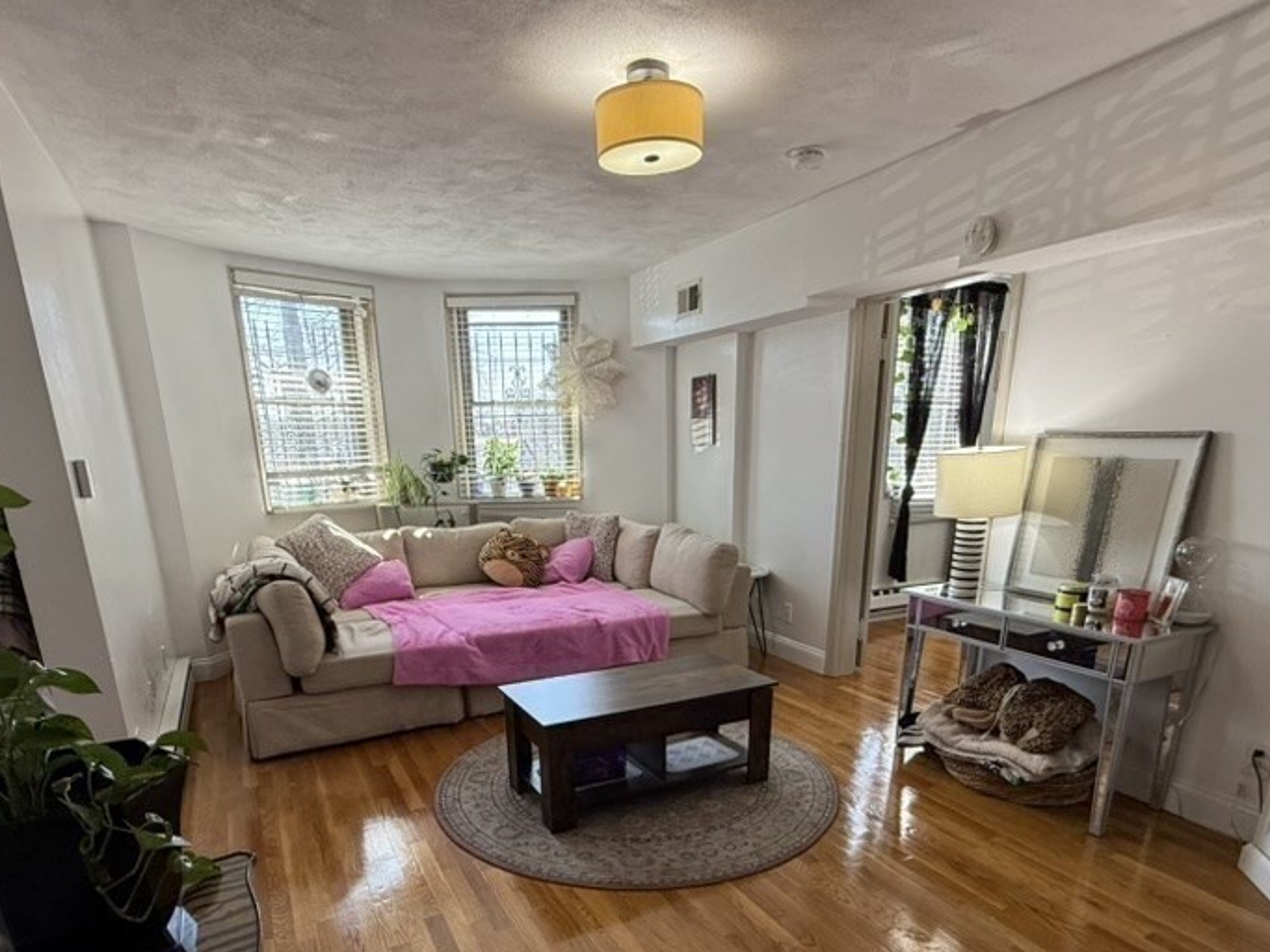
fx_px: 770
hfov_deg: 79.0
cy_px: 682
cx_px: 630
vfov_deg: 60.8
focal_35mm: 21
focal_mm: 2.22
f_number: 2.2
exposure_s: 1/120
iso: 200
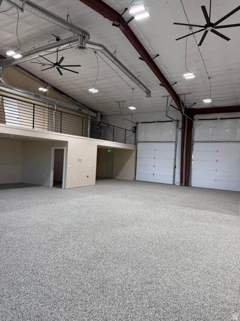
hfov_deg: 56.8
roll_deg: -3.0
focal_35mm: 24
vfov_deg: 71.6
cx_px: 120
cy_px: 160
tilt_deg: -0.3
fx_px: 222
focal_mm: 6.76
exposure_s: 1/206
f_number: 1.78
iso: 100
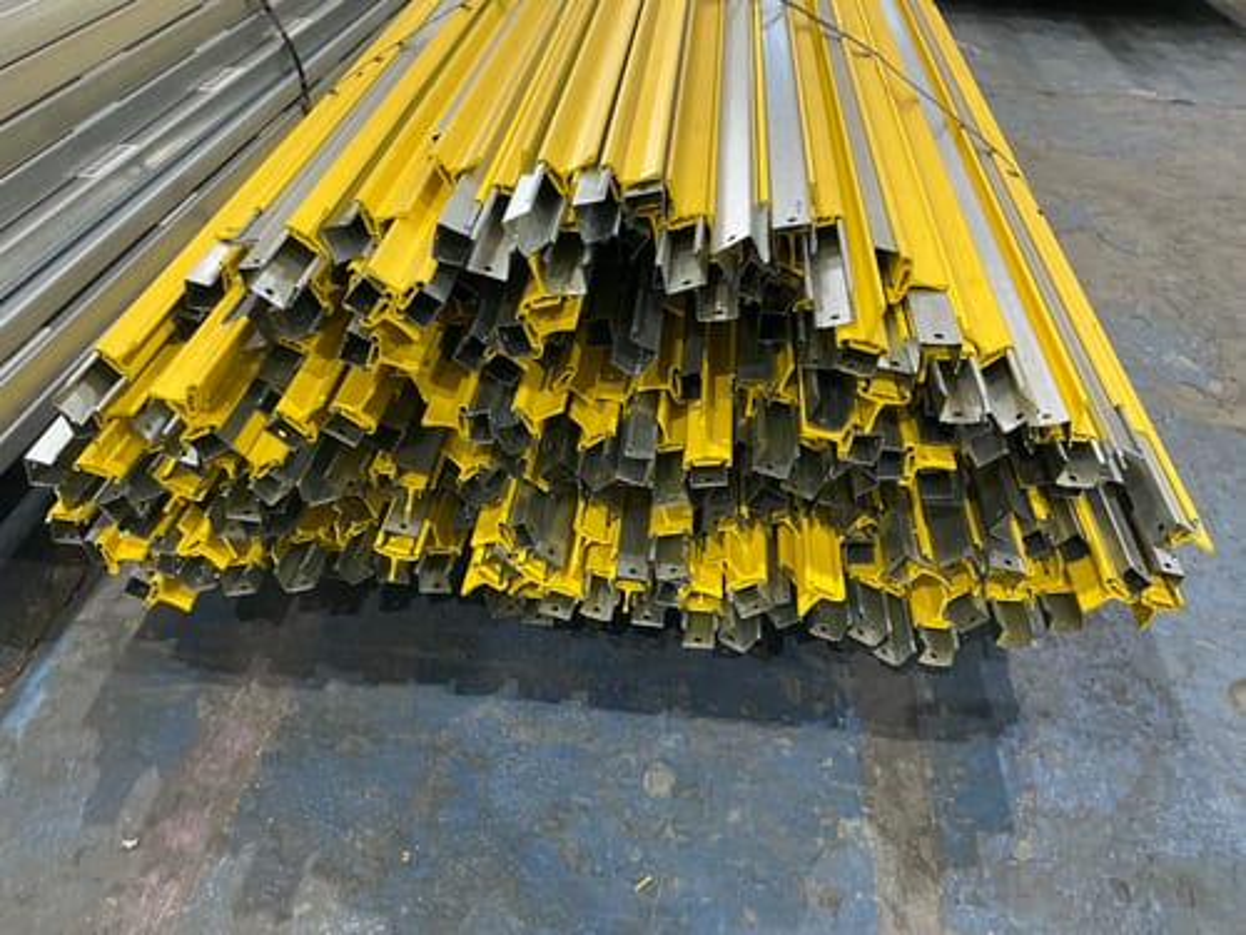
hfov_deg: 63.4
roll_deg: -4.5
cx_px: 623
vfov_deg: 49.7
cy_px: 468
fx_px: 1008
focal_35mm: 28
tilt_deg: -38.2
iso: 160
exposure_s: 1/50
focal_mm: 3
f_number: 1.8
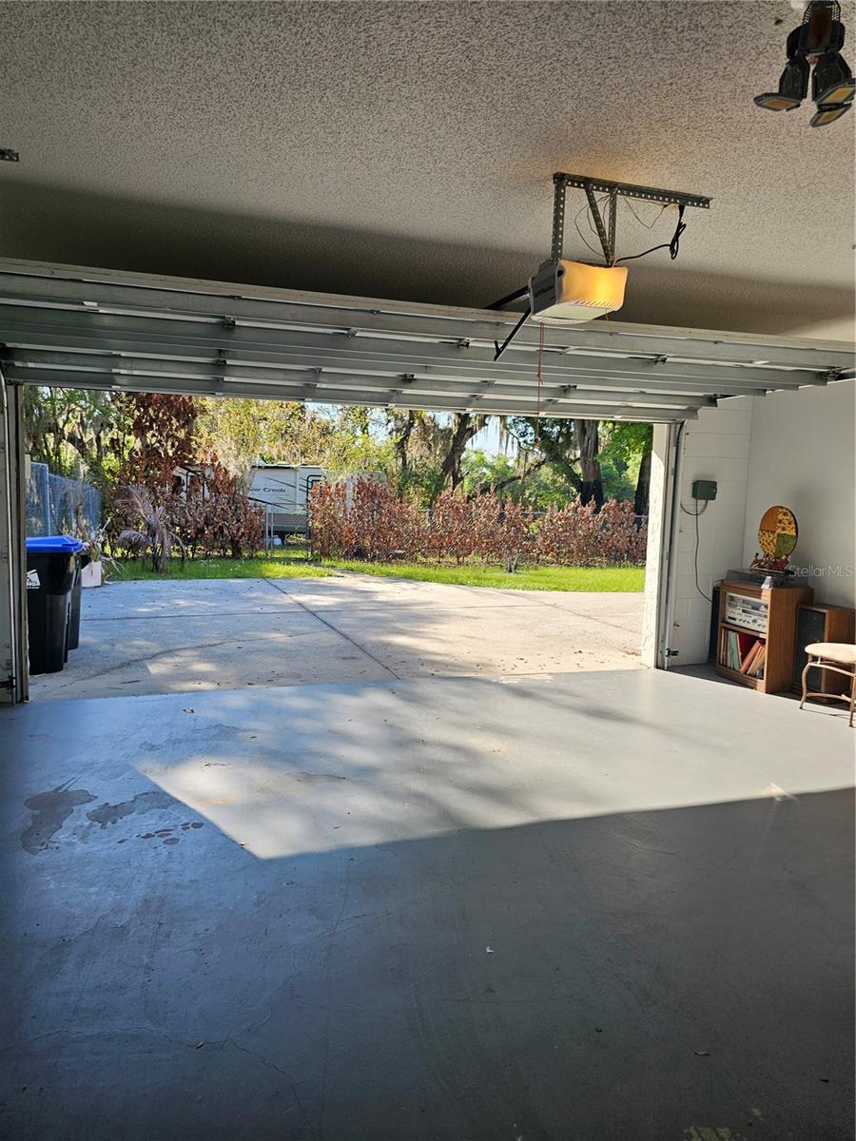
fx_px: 758
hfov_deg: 58.9
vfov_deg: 73.9
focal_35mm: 23
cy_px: 570
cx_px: 428
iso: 10
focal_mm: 6.3
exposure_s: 1/195
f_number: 1.7
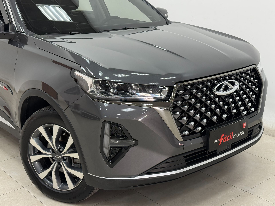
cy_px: 103
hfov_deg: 39.7
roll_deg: +1.7
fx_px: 381
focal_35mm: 48
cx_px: 138
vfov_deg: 30.3
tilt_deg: -16.0
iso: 200
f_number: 1.78
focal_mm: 6.76
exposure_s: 1/120
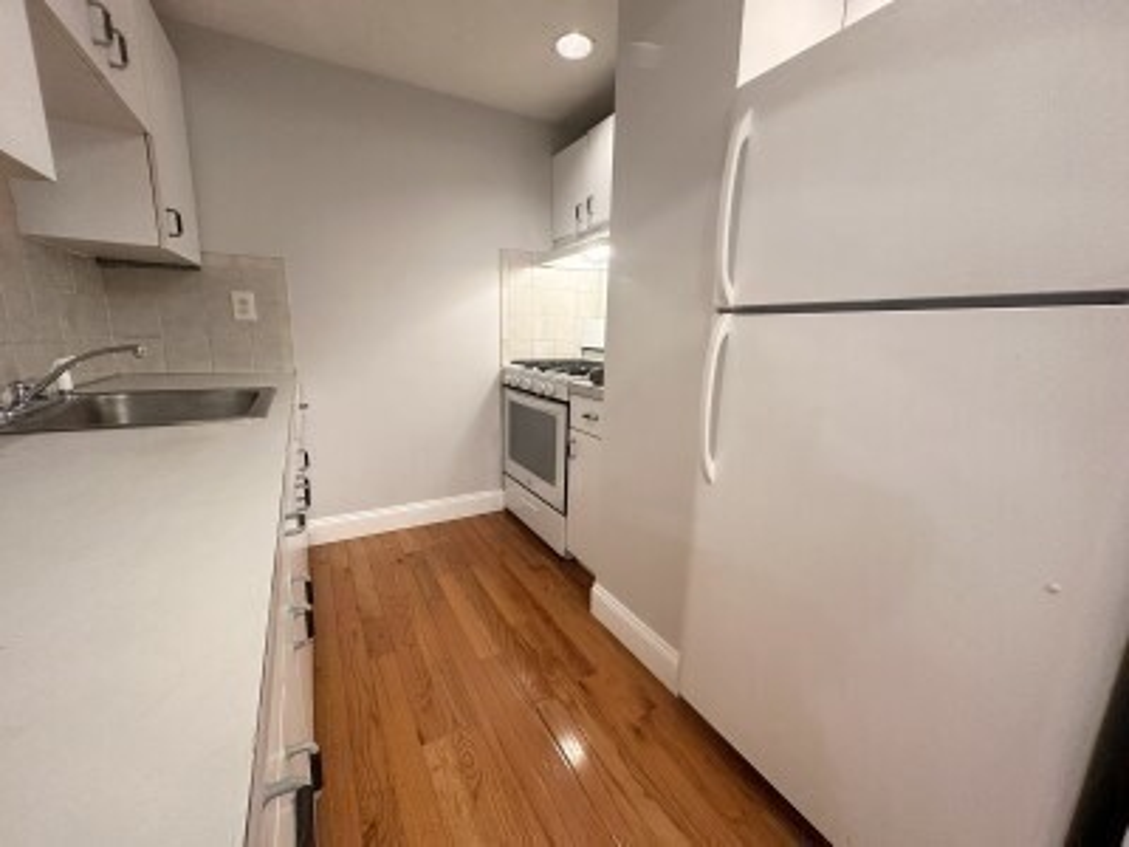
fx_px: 457
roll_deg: -1.9
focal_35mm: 14
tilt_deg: -12.1
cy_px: 424
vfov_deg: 85.7
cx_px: 564
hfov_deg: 102.1
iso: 320
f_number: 2.2
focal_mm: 2.22
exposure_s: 1/60
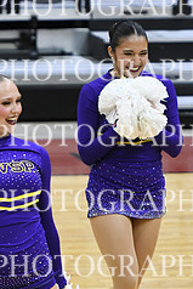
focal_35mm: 585
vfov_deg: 3.5
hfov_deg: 2.4
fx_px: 4697
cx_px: -16
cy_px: 233
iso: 3200
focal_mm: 160
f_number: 2.8
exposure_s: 1/400
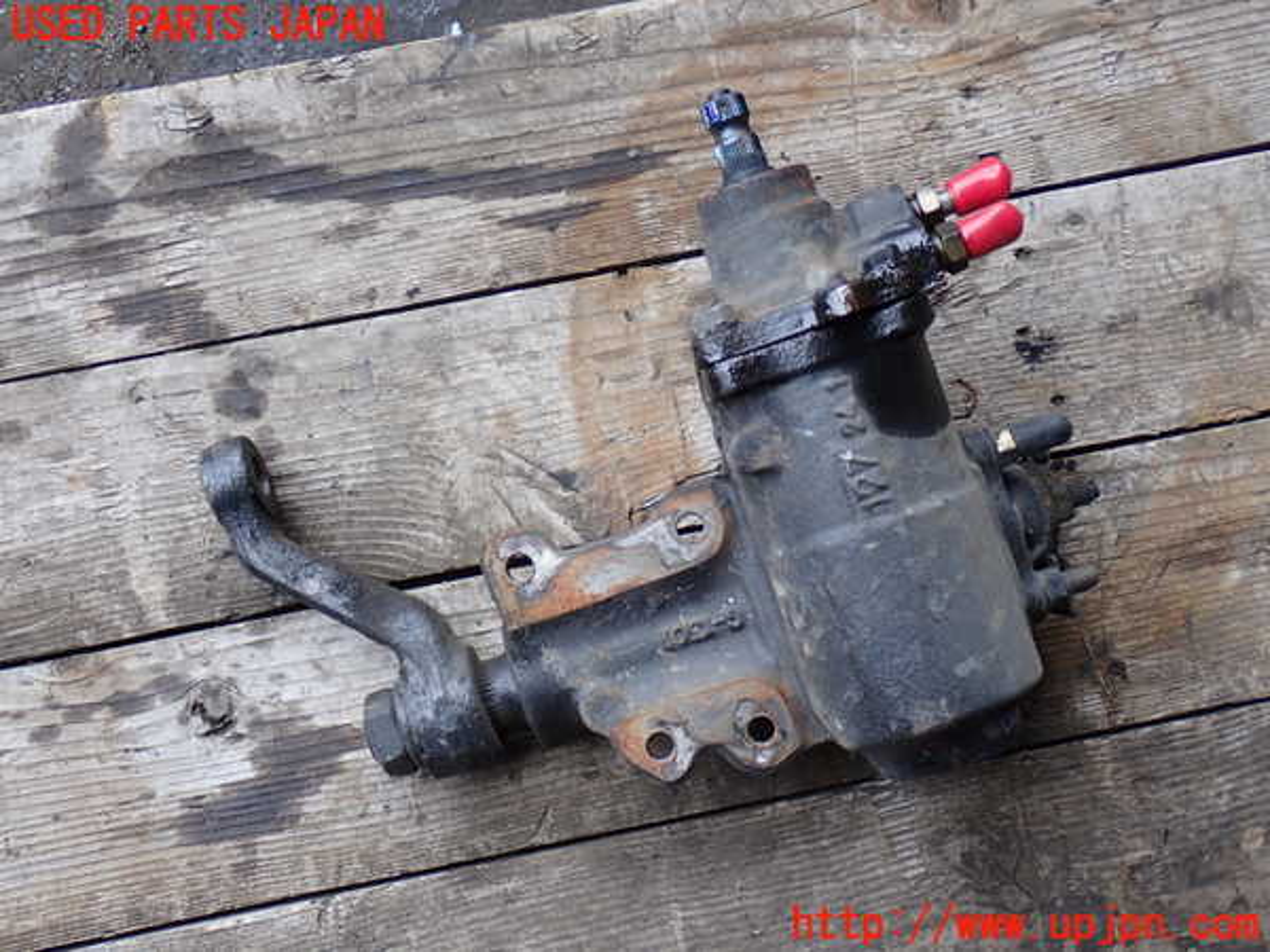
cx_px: 635
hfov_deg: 40.4
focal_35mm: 47
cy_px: 476
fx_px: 1724
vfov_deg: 30.9
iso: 100
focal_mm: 8.4
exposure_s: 1/100
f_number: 3.1
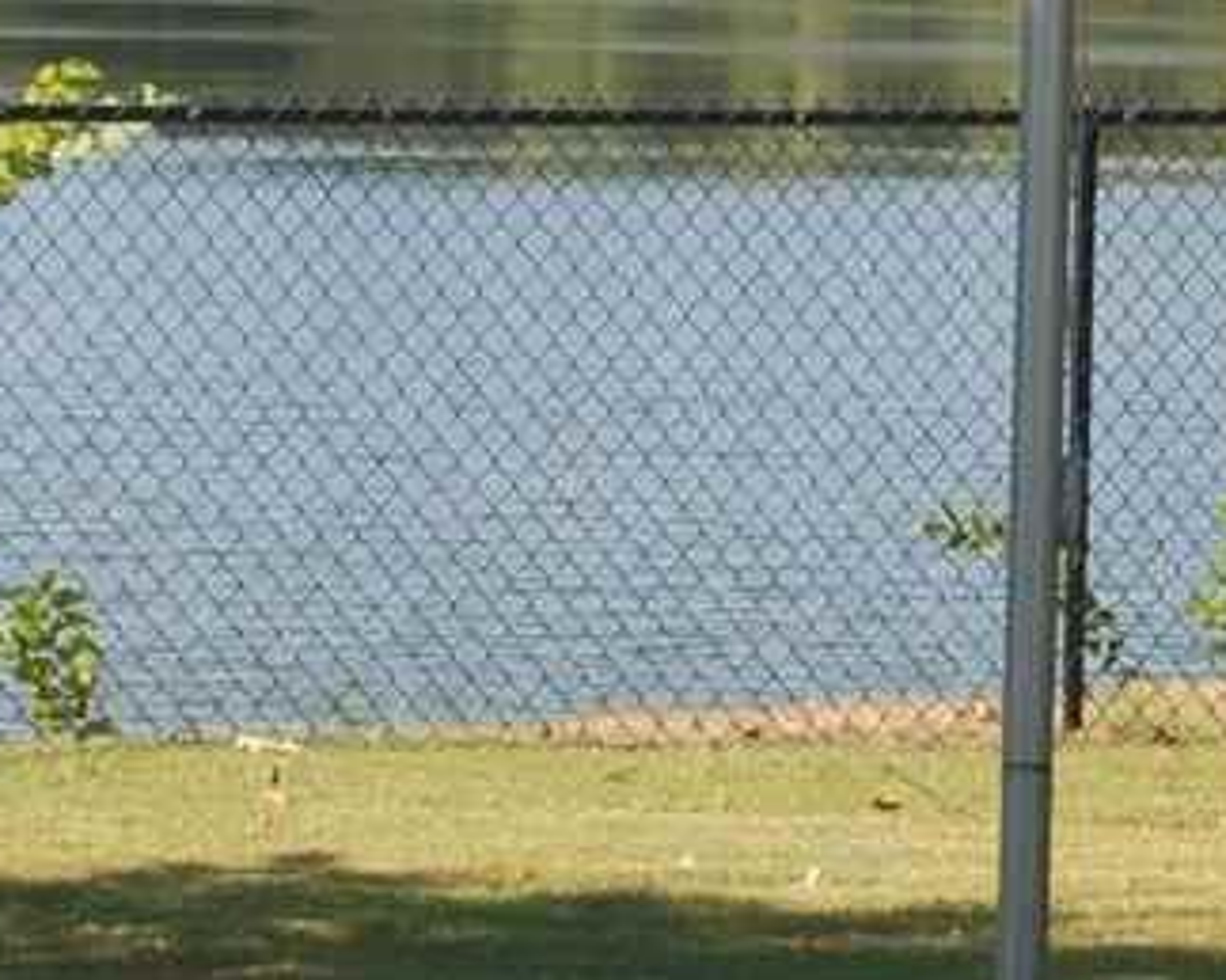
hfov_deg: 6.7
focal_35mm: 286
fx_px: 10371
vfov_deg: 5.4
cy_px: 224
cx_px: 1579
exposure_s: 1/160
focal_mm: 32
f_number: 6.3
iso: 100
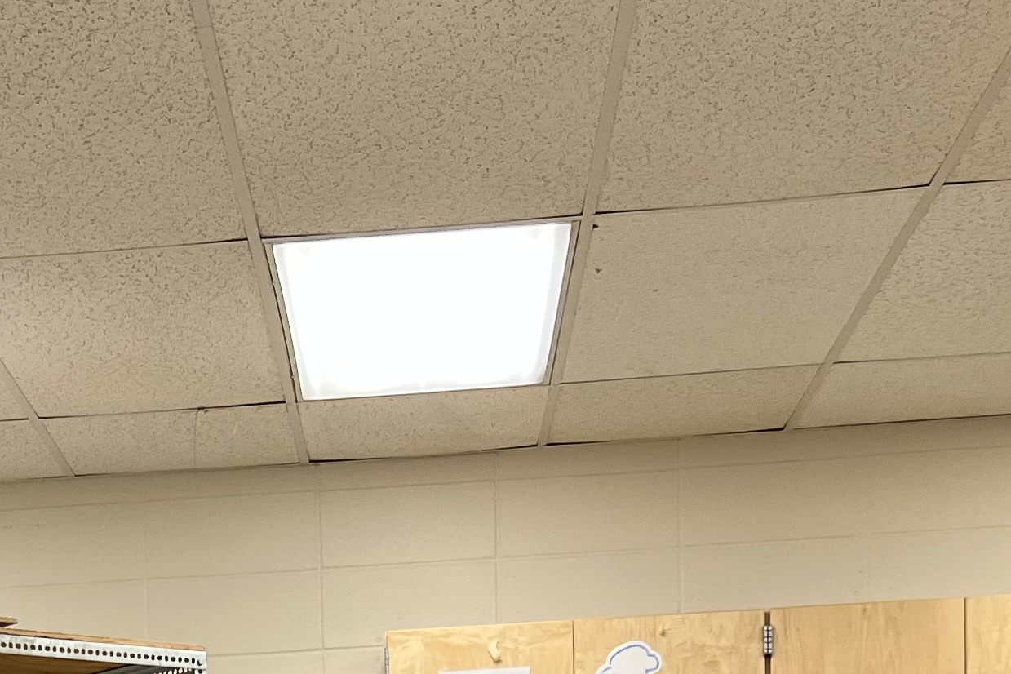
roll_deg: +2.7
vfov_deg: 13.8
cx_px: 124
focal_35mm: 88
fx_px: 2471
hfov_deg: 22.6
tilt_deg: -3.9
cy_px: 1216
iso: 100
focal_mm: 5.7
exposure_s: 1/120
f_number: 1.5
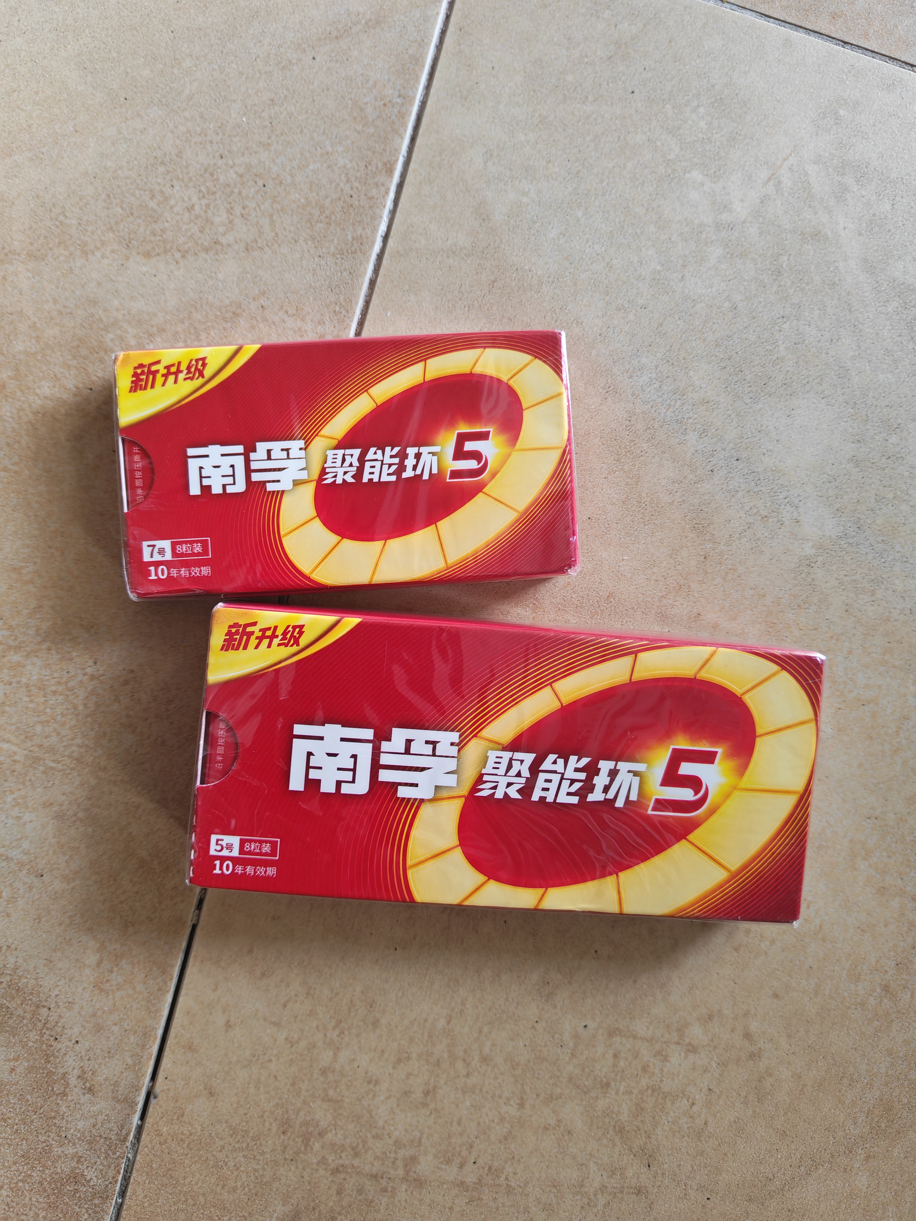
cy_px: 610
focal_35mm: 24
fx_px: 847
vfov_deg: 71.6
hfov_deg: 56.8
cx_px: 458
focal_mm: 5.52
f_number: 1.95
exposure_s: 1/50
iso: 400
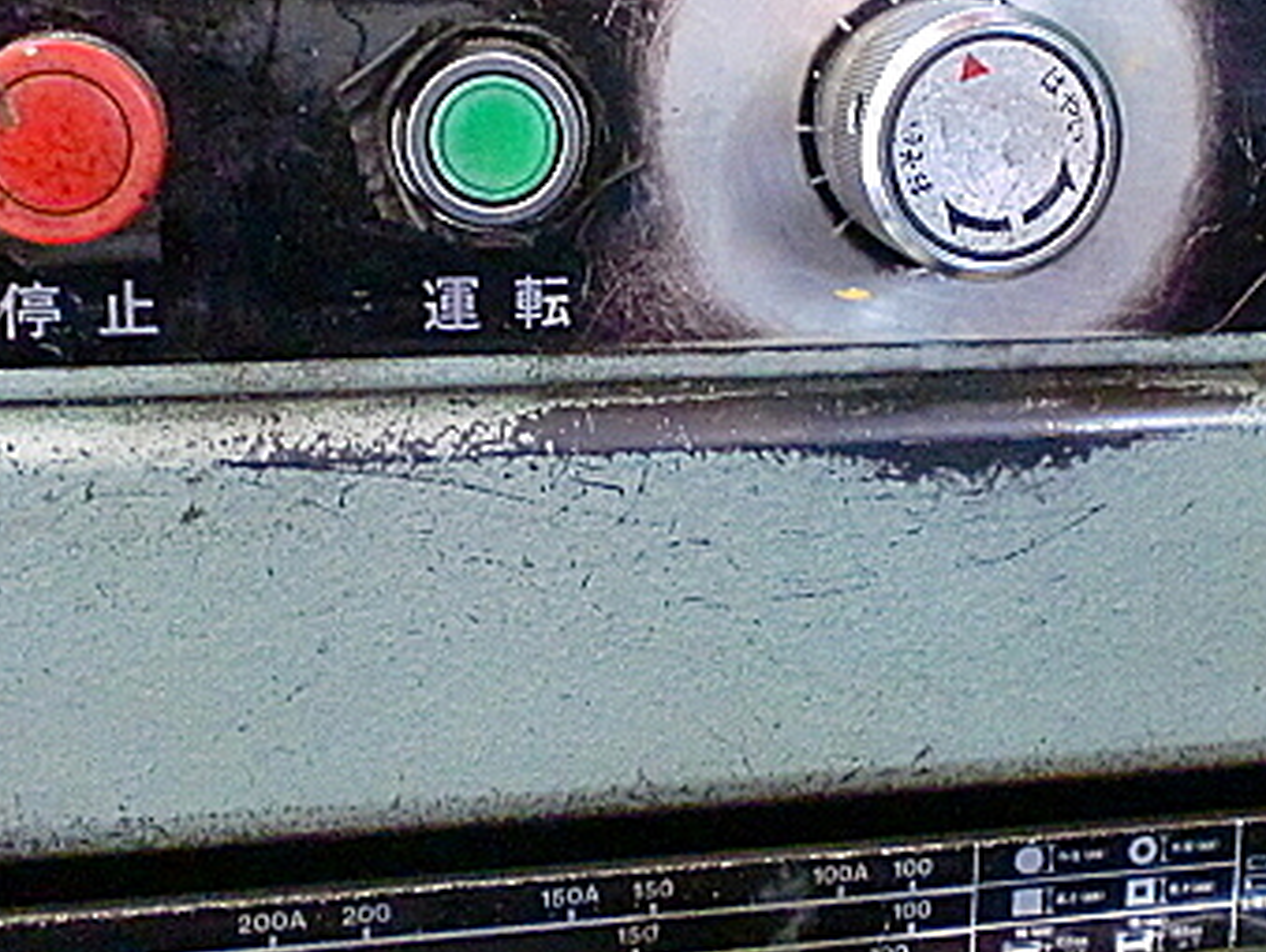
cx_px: 881
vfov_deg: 22.3
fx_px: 2416
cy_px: 433
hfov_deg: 29.1
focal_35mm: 66
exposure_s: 1/60
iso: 800
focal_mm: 6.3
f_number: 3.1
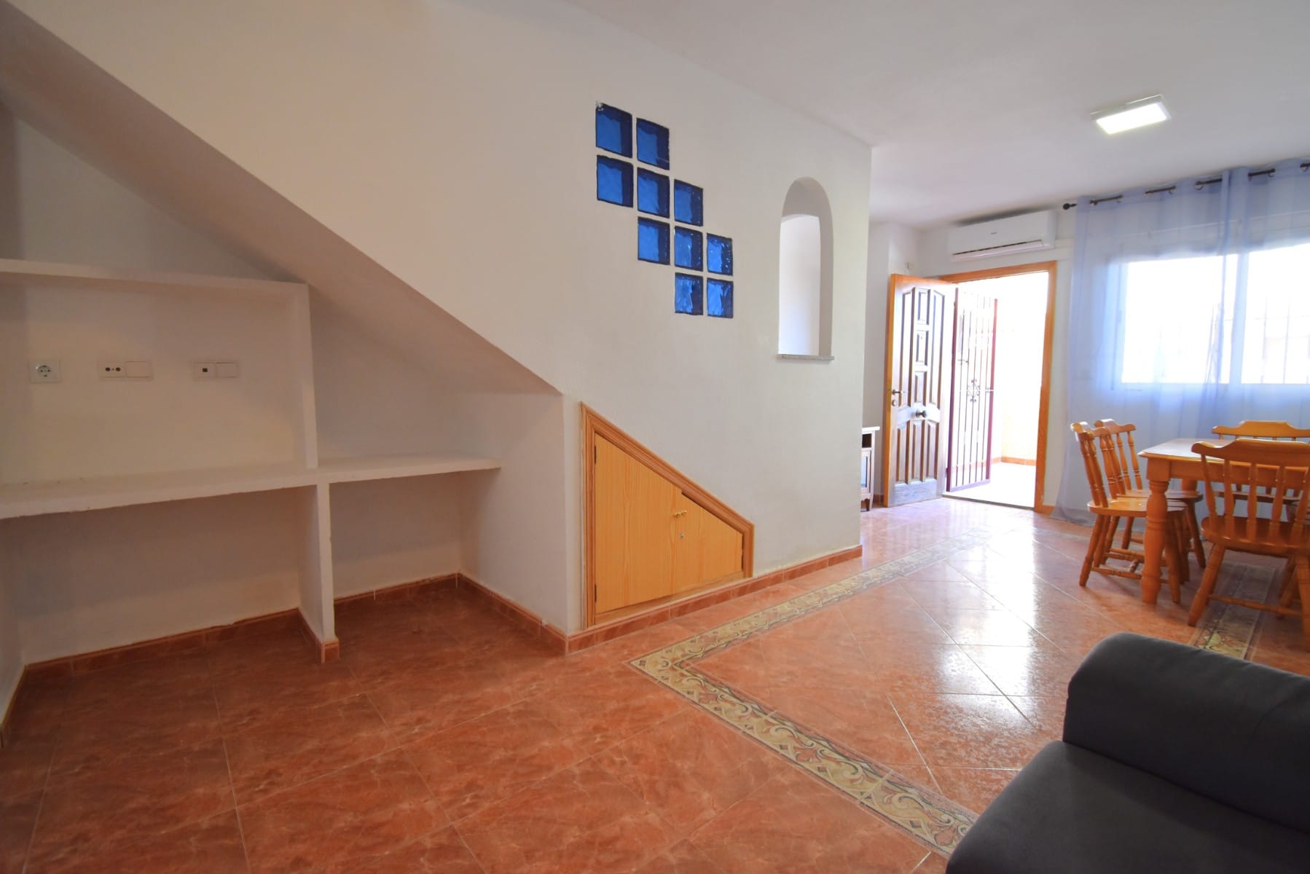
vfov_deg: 77.4
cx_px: 655
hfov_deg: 100.4
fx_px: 546
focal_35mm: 15
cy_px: 437
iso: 640
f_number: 4.5
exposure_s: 1/60
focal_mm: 10
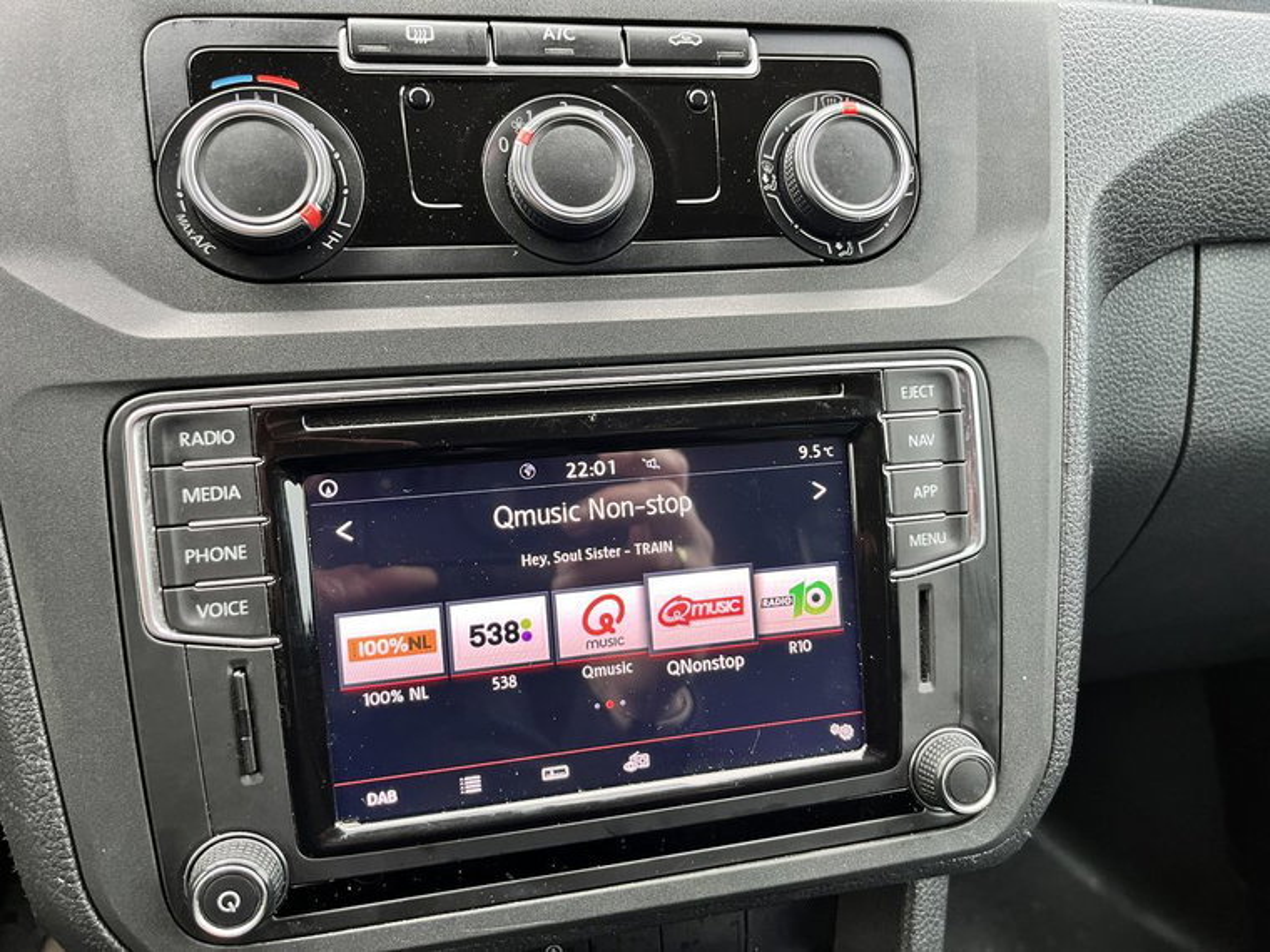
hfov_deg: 67.3
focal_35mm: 26
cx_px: 635
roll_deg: -2.5
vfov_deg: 53.1
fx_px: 954
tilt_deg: -25.6
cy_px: 476
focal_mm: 5.1
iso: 160
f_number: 1.6
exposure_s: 1/50
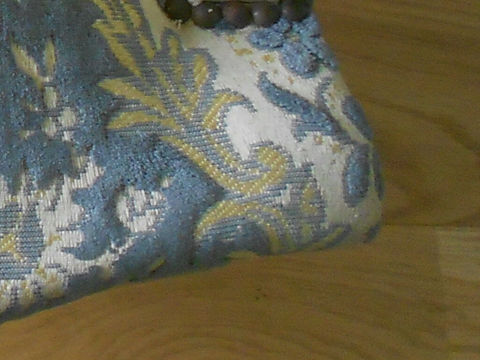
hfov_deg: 14.9
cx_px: -468
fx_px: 1512
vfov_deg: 12.9
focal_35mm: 109
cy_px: -172
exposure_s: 1/30
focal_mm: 4.6
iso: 250
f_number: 3.2
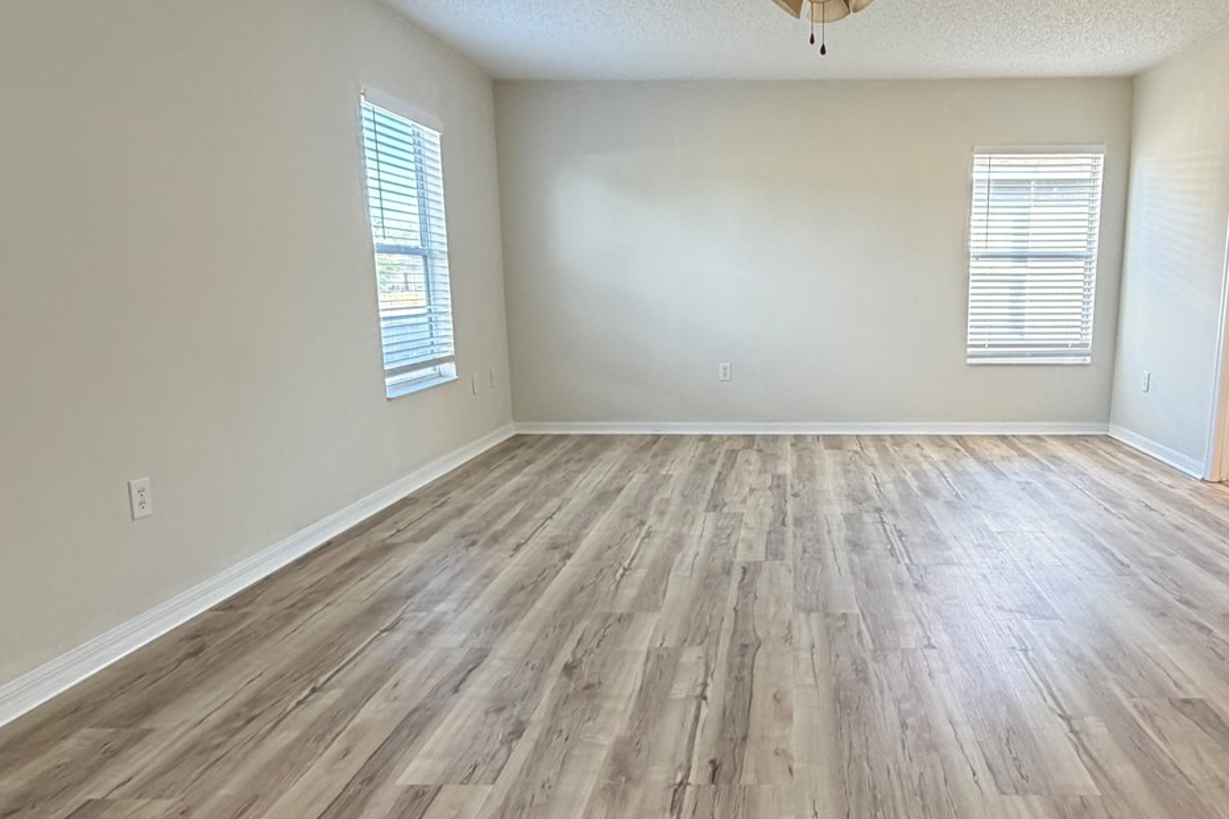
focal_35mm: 25
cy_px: 435
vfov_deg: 51.2
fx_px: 853
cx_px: 783
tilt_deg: -10.7
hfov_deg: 70.1
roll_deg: -0.2
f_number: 2.2
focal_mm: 2.22
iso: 320
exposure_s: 1/98
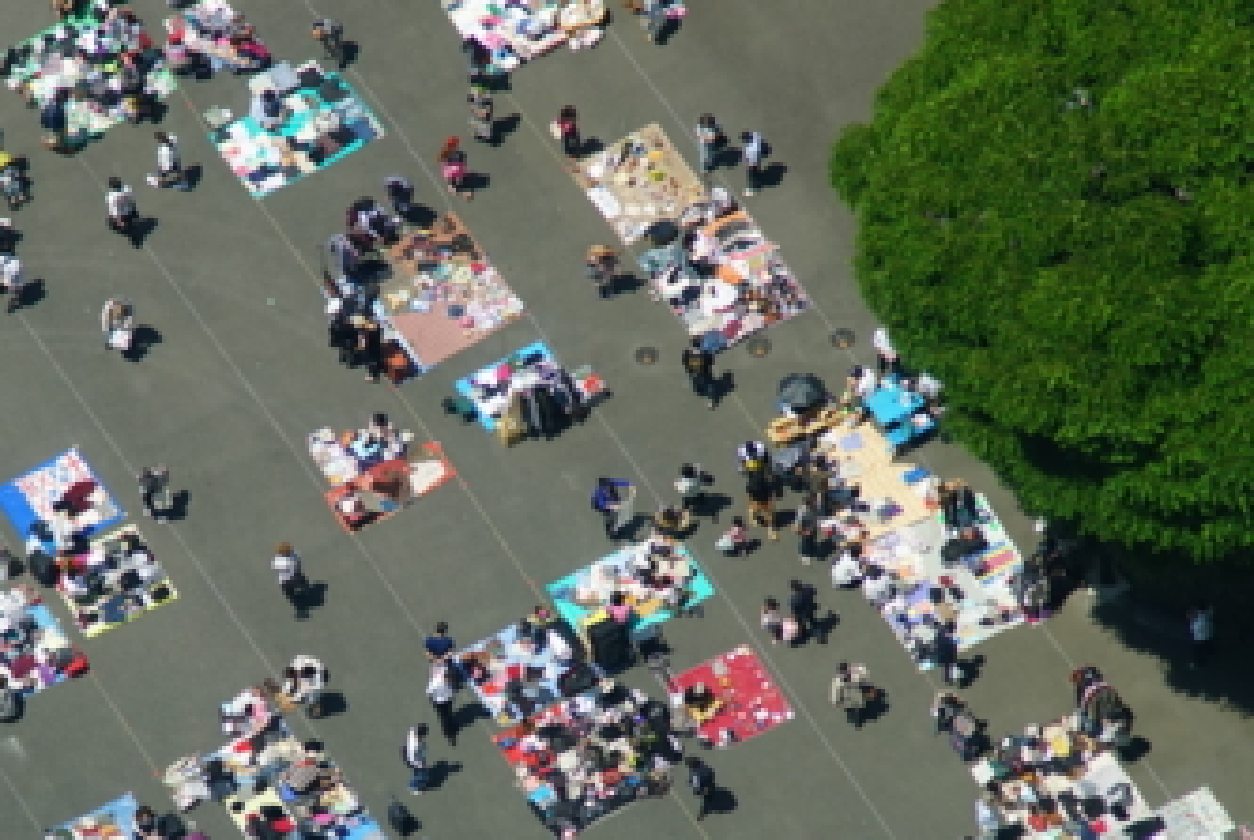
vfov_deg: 3.4
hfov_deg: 5.1
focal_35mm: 403
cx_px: 448
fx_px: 14056
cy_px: 616
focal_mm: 210
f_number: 8
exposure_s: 1/1000
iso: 640
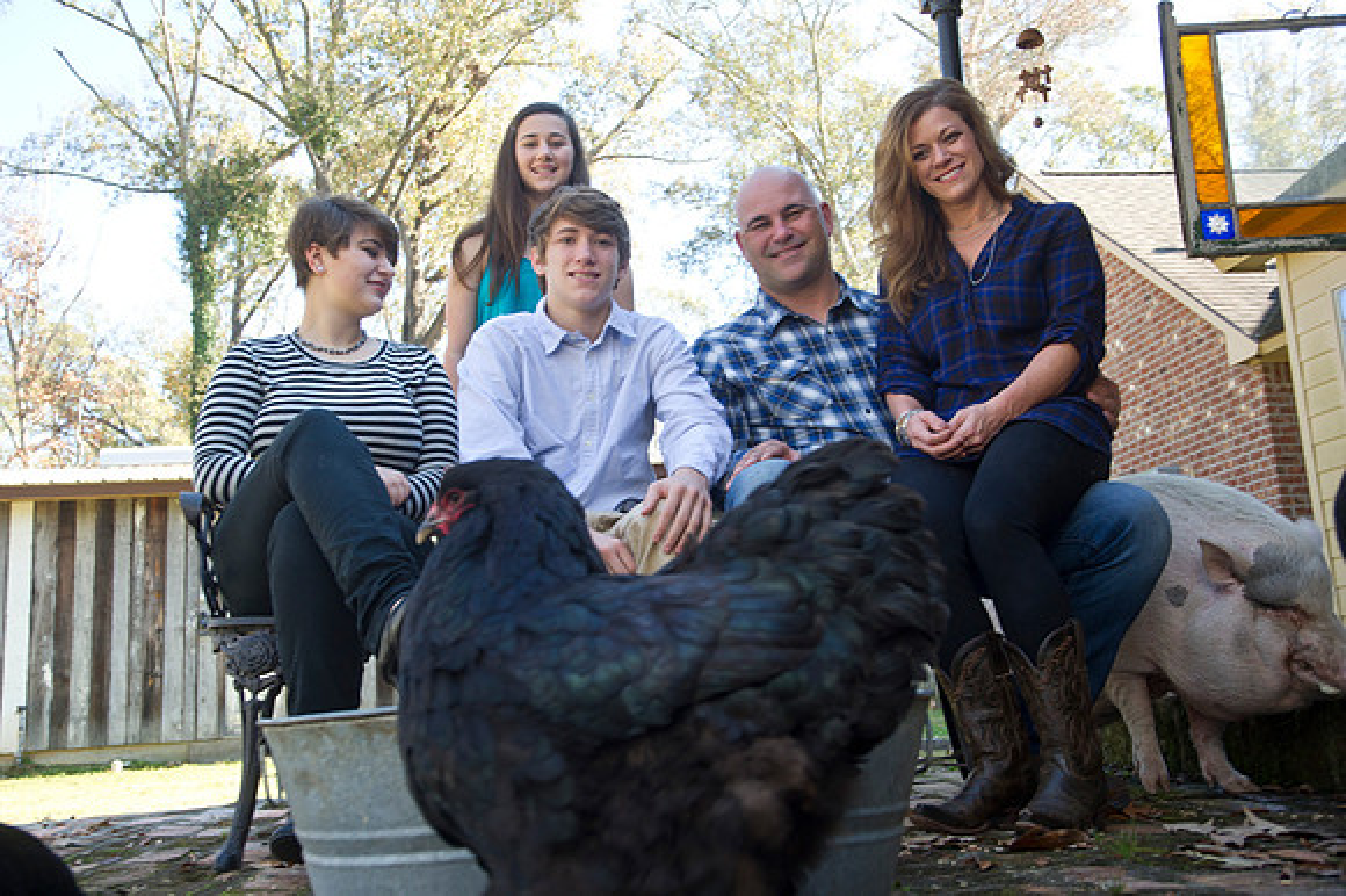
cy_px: 448
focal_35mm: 38
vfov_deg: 35.0
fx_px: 1420
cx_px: 673
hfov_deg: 50.7
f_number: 9
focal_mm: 38
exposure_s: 1/100
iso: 400
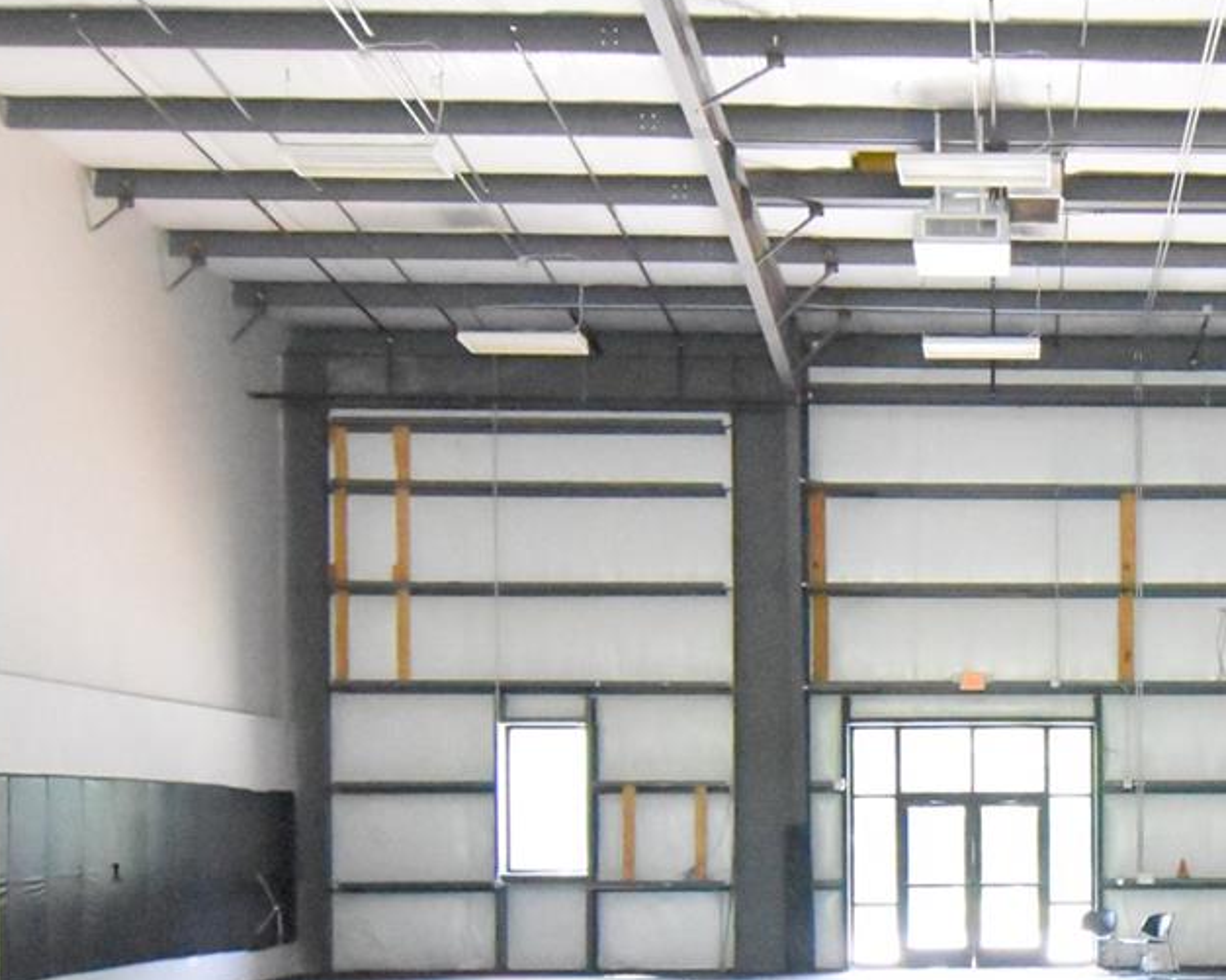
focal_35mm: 46
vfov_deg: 31.3
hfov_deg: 38.0
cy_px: 868
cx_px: 1073
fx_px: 1668
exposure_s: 1/125
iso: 12800
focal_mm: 10
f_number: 4.5
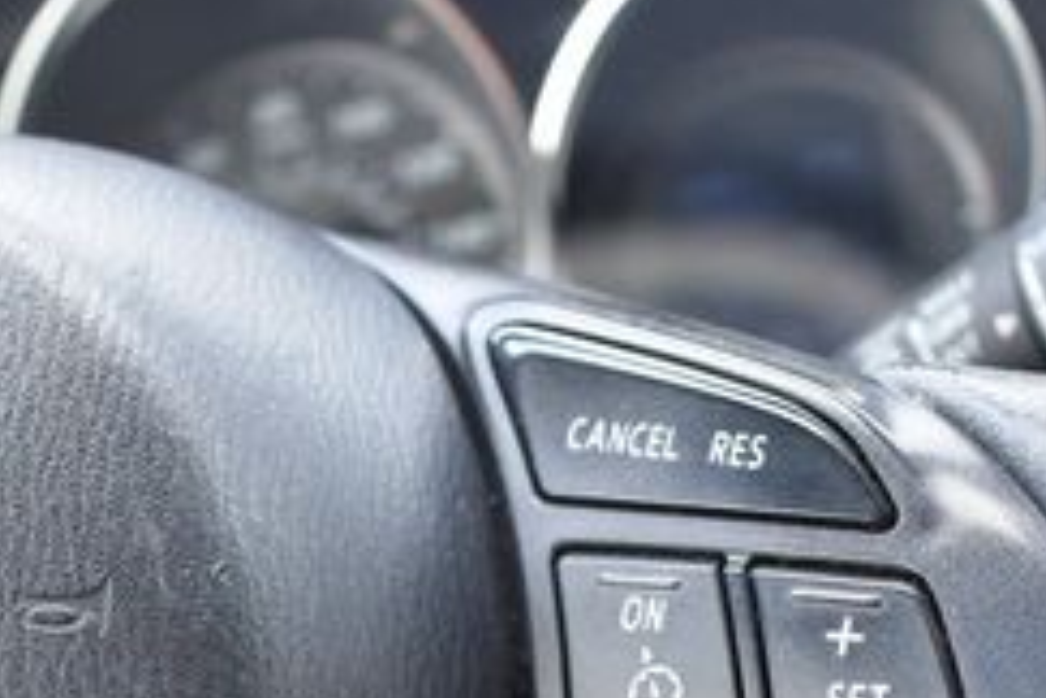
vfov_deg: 18.3
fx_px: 2063
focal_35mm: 71
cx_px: 379
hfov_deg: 28.3
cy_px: 816
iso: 560
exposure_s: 1/250
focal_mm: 18
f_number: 3.5
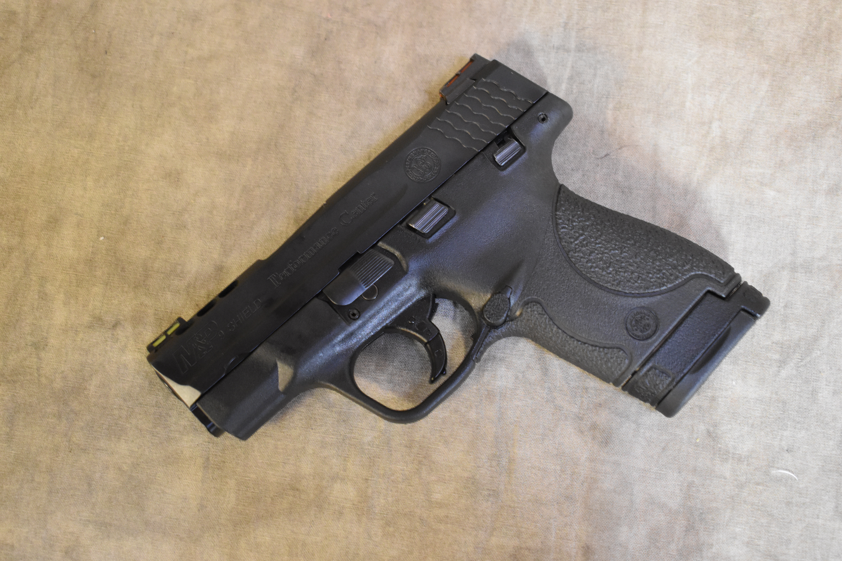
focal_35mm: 52
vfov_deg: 25.8
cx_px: 421
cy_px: 280
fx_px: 1228
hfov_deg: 37.9
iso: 3200
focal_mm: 35
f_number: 4.5
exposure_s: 1/10
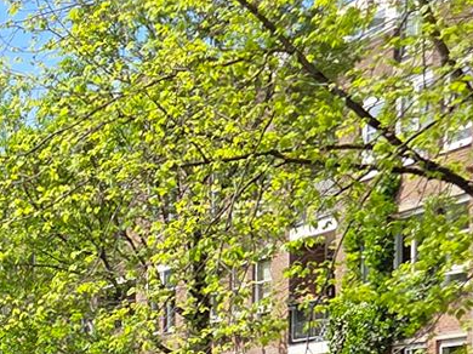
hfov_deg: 15.6
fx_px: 1611
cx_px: -192
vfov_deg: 12.1
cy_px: 472
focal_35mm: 118
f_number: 1.8
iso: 80
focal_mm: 5.4
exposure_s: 1/3246
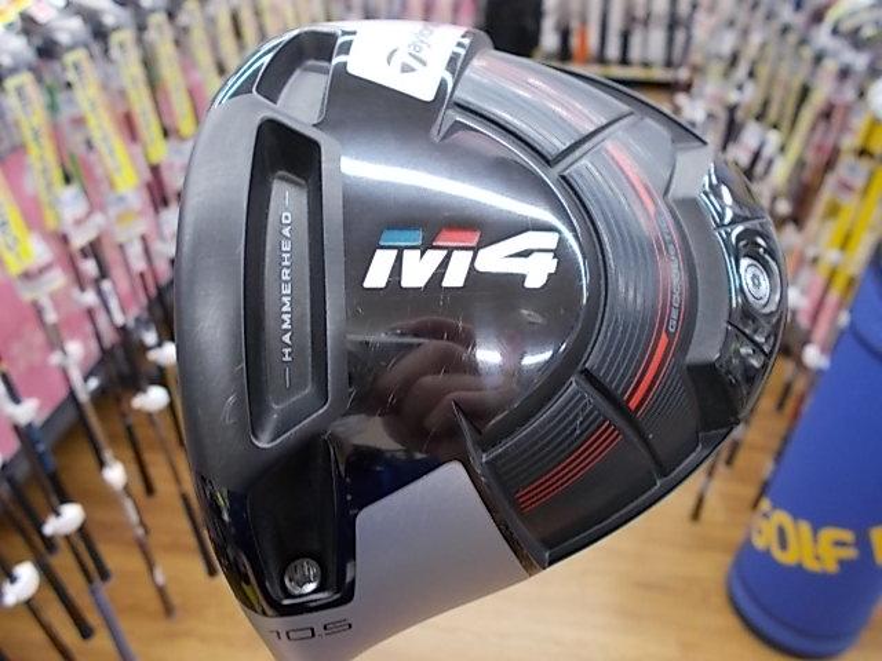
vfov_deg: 53.1
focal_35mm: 26
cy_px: 330
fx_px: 662
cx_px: 441
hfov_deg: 67.3
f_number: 3.2
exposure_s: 1/25
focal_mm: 4.6
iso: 125
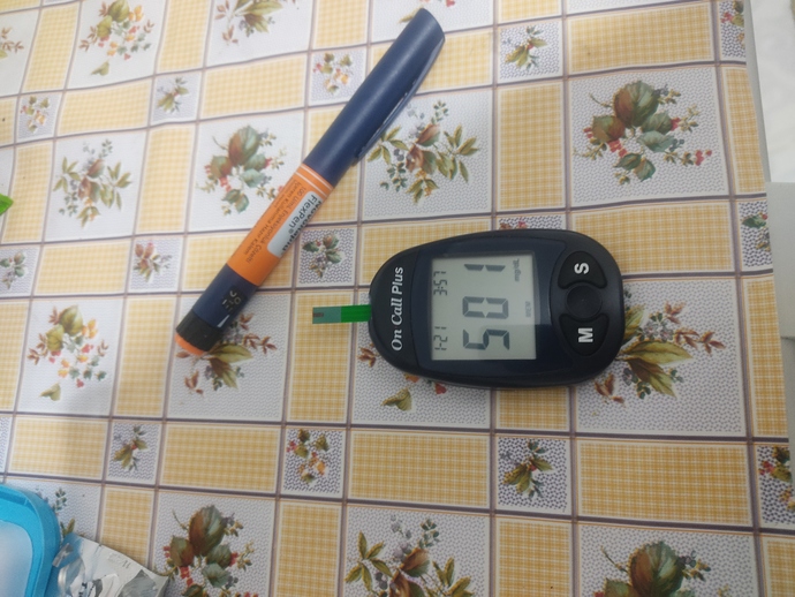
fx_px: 597
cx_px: 398
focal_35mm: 26
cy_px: 298
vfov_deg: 53.1
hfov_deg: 67.3
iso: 1897
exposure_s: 1/20
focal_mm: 4.74
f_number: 1.79
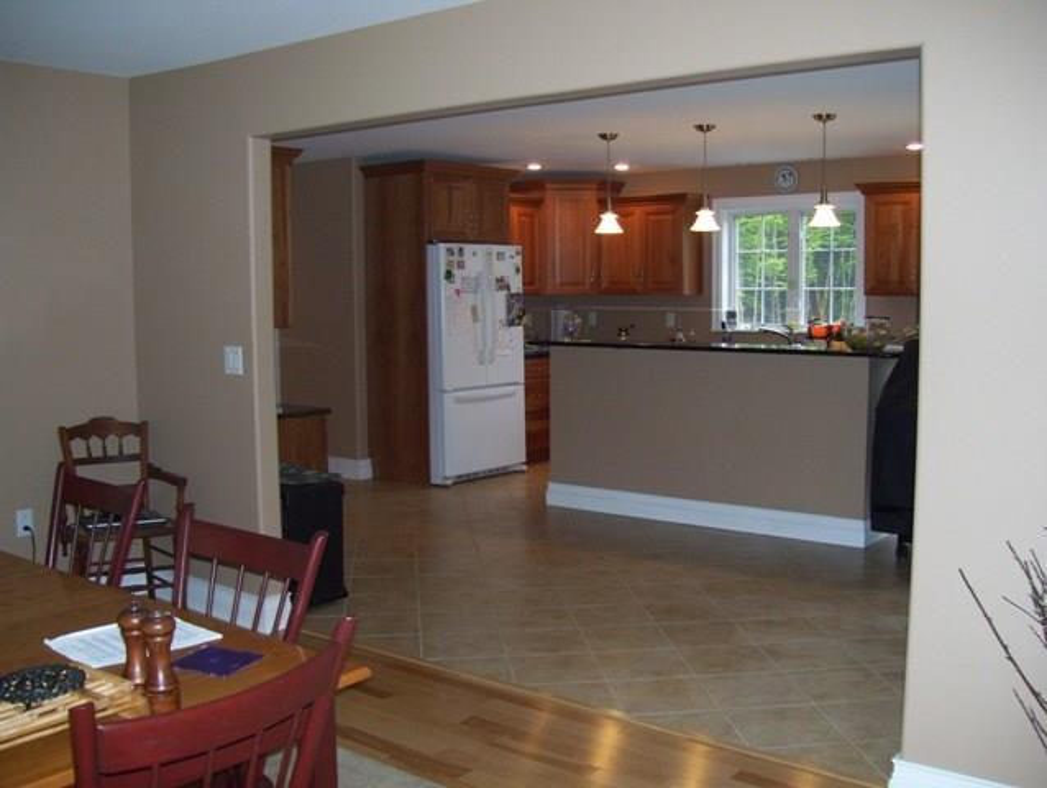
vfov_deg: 39.7
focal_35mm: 36
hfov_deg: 51.3
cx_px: 524
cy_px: 394
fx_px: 1090
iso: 200
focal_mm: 6
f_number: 2.7
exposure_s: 1/60
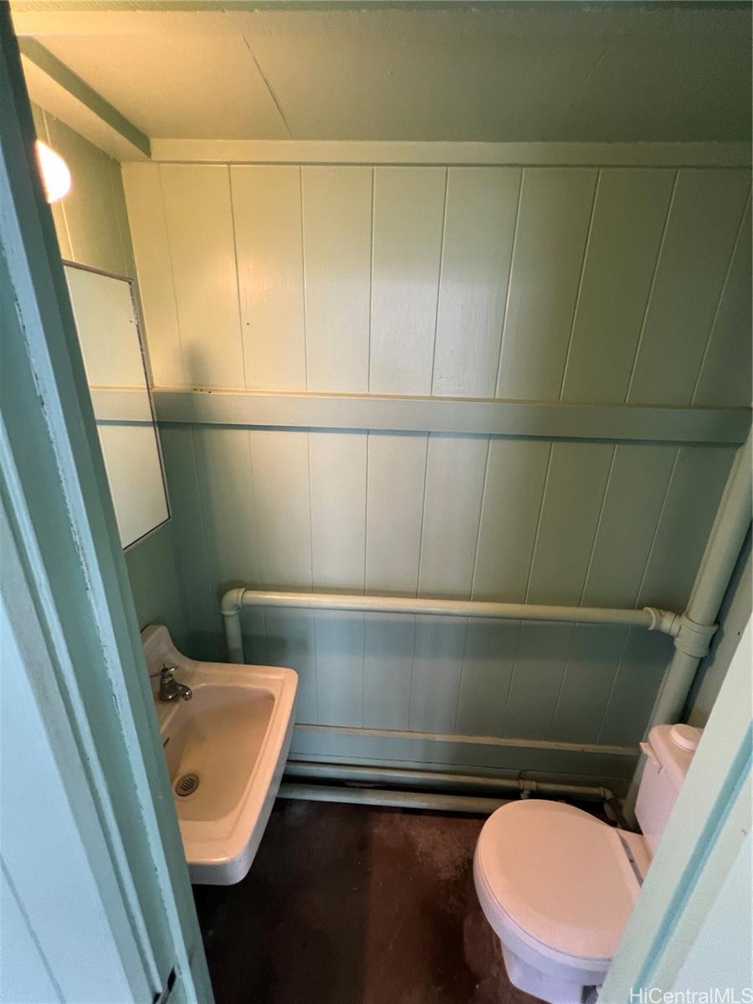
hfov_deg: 89.9
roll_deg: -2.0
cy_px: 502
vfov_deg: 106.2
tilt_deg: -18.1
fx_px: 377
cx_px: 376
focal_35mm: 13
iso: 160
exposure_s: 1/60
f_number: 1.8
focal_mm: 1.57
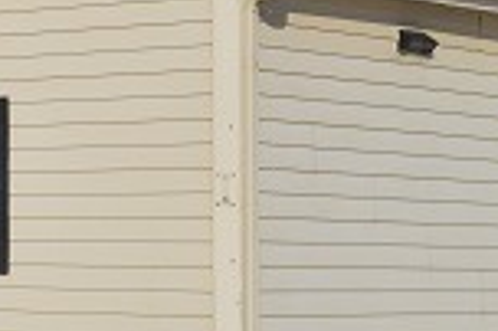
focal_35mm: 172
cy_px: 98
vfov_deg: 8.0
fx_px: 2376
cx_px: -413
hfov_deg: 11.1
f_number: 10
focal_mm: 29
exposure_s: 1/400
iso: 100
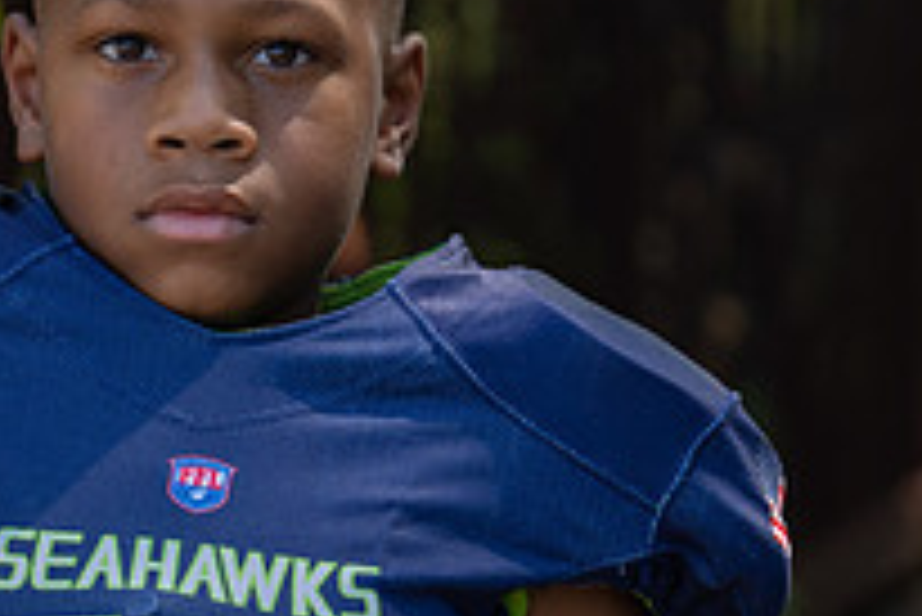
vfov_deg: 6.9
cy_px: 312
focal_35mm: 198
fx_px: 5074
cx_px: 175
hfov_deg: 10.3
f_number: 2.8
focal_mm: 70
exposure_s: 1/400
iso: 100
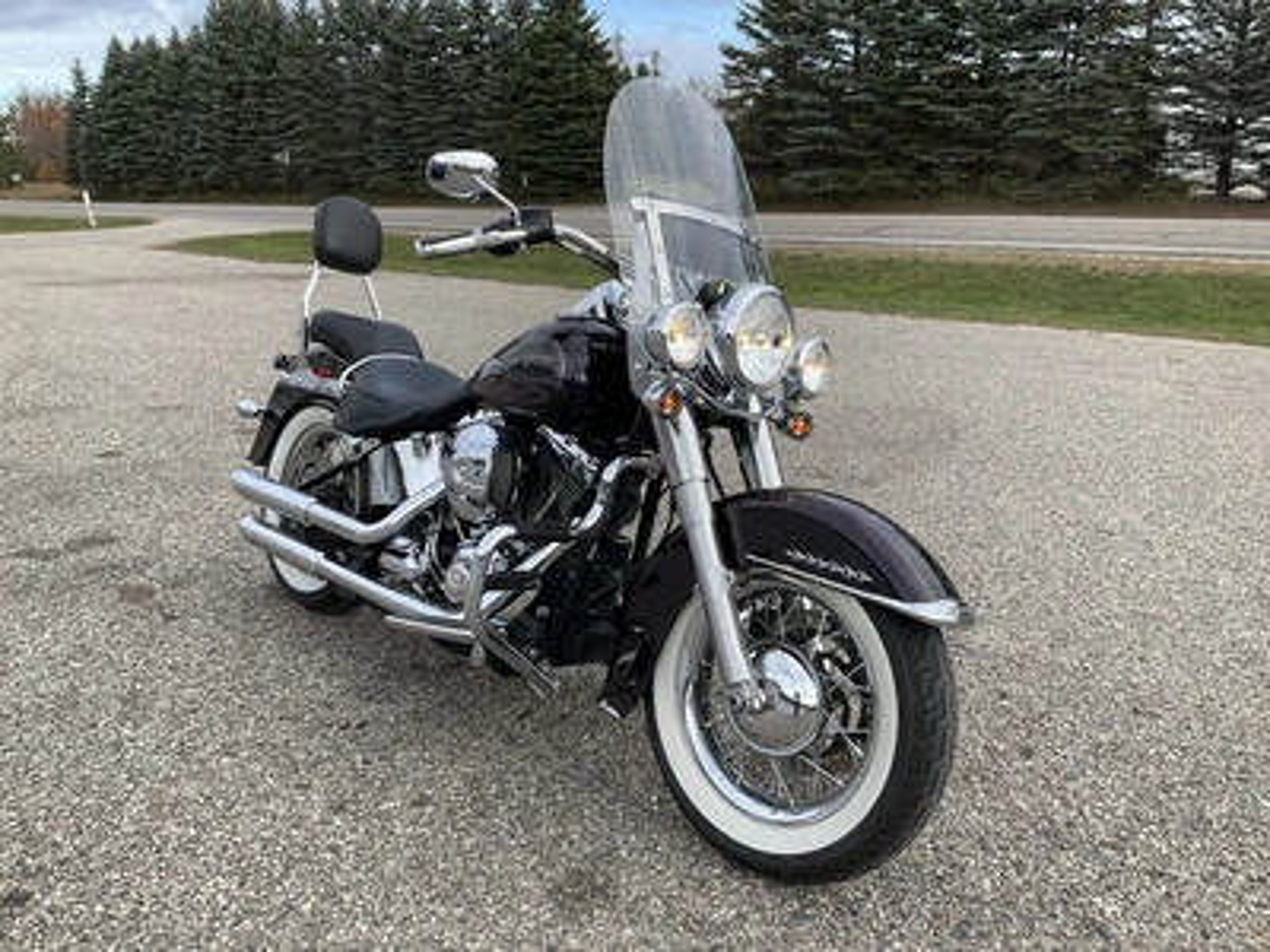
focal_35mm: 29
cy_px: 476
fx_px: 1064
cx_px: 635
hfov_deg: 61.7
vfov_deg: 48.2
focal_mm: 3
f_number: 1.8
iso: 25
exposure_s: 1/691
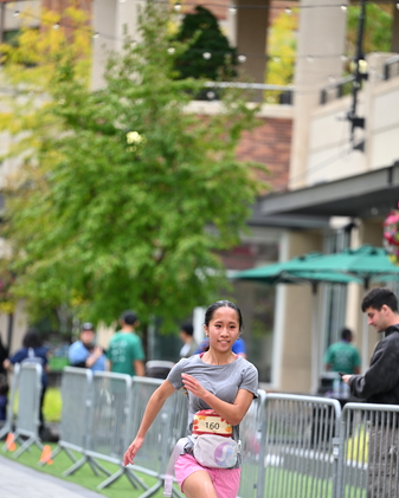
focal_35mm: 196
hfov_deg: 7.9
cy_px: 323
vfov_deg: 9.8
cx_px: 205
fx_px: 2892
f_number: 2.8
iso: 640
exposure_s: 1/1600
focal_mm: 160
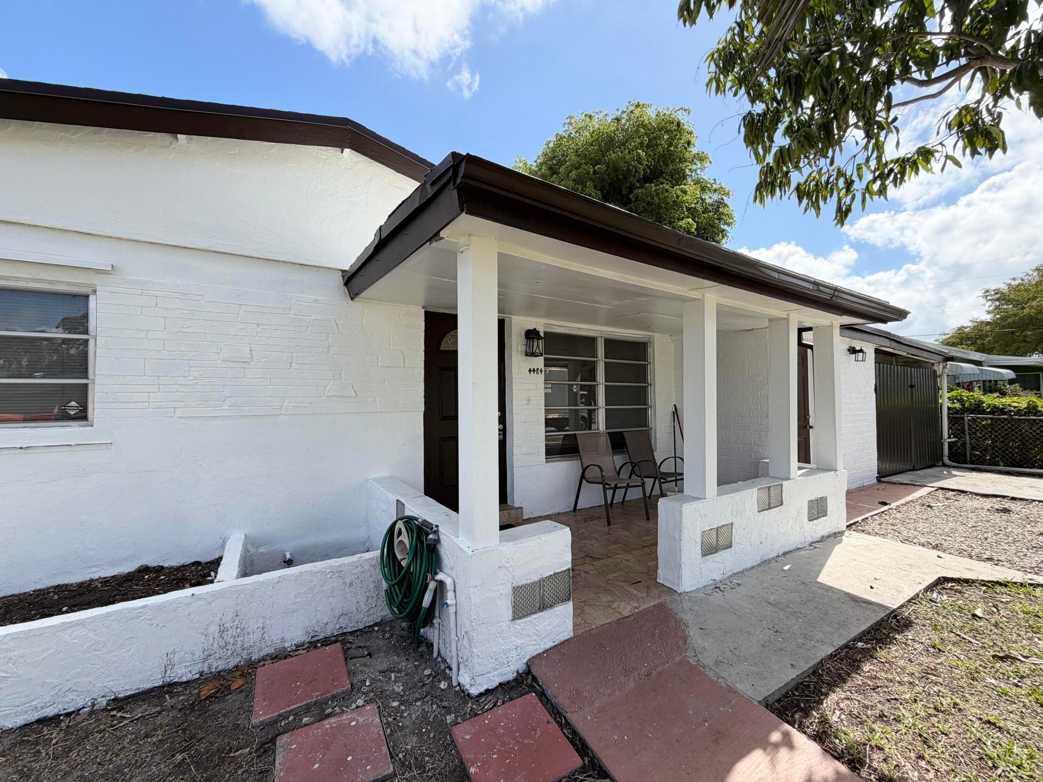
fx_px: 422
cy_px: 391
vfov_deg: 85.7
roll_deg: +1.0
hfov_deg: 102.1
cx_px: 522
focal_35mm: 14
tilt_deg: +0.5
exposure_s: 1/799
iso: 32
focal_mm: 2.22
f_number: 2.2
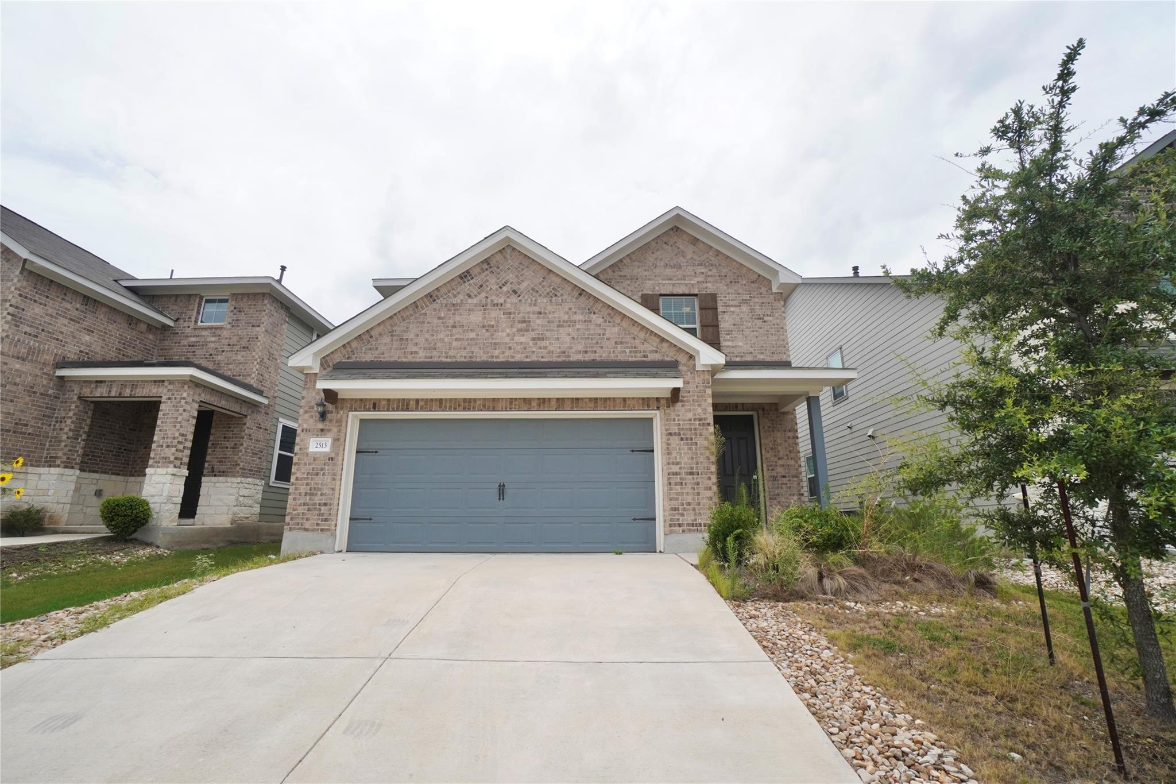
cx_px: 588
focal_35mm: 15
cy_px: 392
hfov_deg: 100.4
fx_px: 490
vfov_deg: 77.3
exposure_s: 1/500
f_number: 9
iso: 250
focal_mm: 10
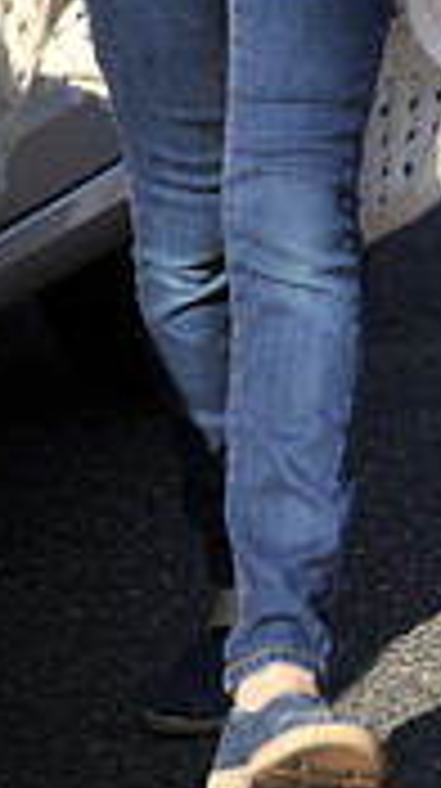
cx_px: 1278
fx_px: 4777
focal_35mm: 229
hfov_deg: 5.0
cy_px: -54
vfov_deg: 9.3
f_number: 2.8
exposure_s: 1/5000
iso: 400
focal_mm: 66
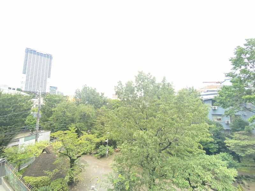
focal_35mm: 13
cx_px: 128
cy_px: 96
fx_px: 96
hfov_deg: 106.2
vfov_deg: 89.9
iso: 125
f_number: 2.4
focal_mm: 1.54
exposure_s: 1/122
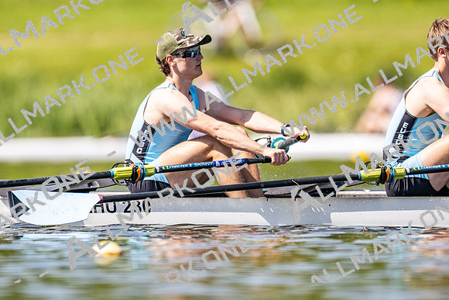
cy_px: 150
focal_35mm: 900
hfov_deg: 2.3
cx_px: 224
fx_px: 11233
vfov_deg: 1.5
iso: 320
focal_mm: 600
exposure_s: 1/2500
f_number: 4
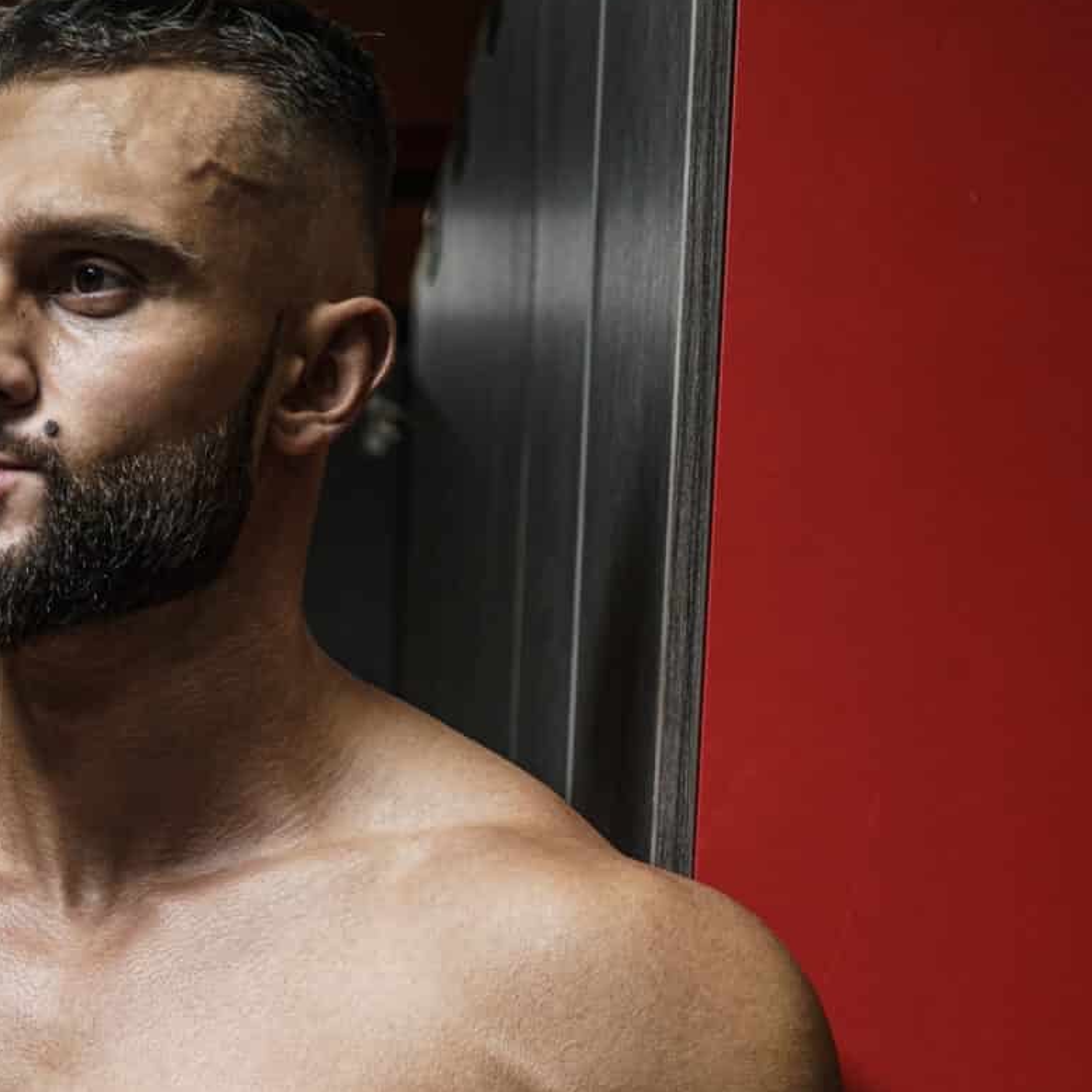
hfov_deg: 16.3
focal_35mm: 98
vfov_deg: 17.2
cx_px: -526
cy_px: 1161
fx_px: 3498
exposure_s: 1/160
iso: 160
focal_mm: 35
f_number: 2.8
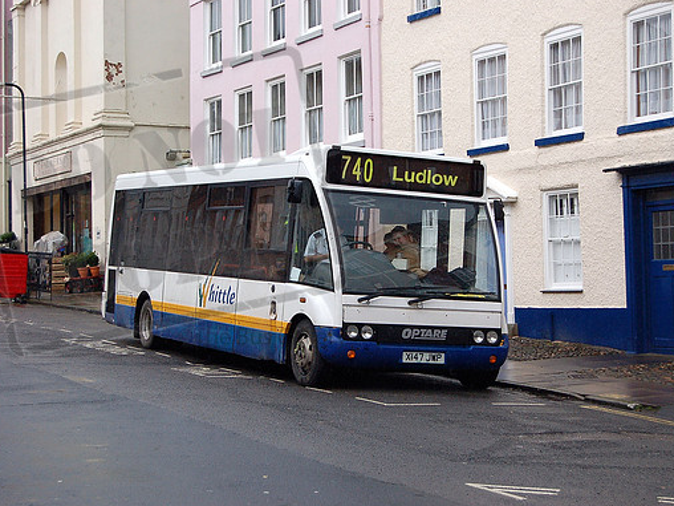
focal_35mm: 69
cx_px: 333
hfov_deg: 28.2
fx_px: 1343
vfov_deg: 21.3
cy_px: 253
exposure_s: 1/400
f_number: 5.3
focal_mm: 42
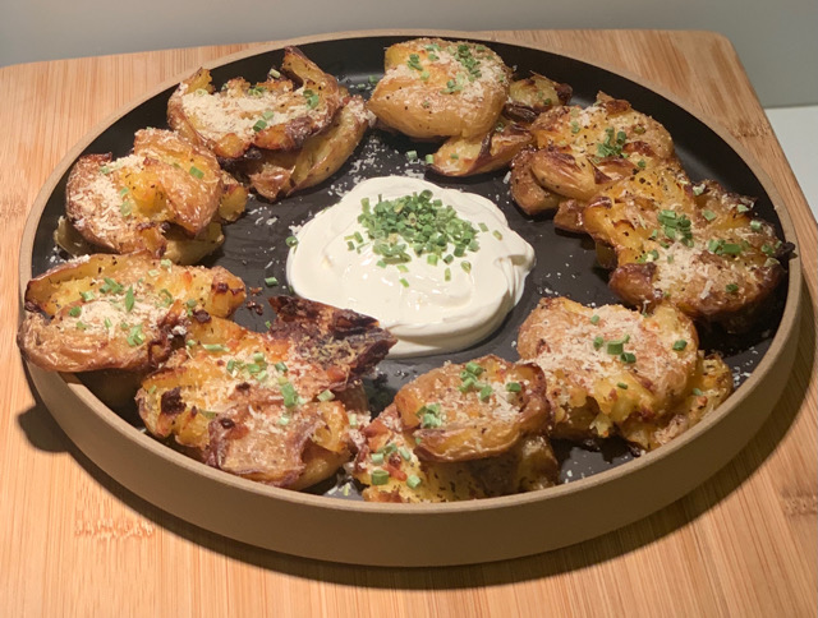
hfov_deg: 36.7
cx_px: 409
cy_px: 309
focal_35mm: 52
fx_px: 1232
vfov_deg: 28.2
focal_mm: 6
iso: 100
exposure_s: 1/120
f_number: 2.4
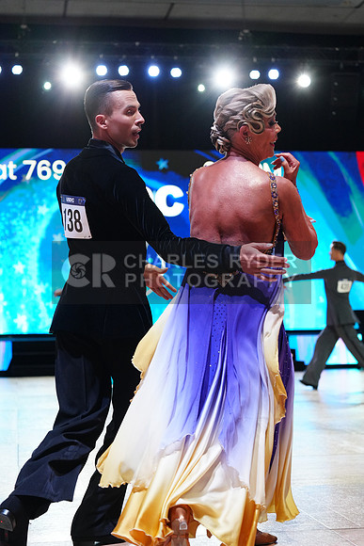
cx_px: 182
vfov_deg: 28.8
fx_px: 1061
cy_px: 273
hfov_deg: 19.5
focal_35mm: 70
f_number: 4
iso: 2500
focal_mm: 70
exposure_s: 1/320
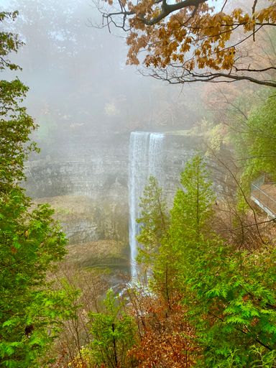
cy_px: 184
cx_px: 138
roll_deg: +0.8
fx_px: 276
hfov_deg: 53.1
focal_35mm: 26
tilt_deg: -18.5
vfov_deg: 67.3
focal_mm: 4.25
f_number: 1.8
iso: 100
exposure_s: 1/77
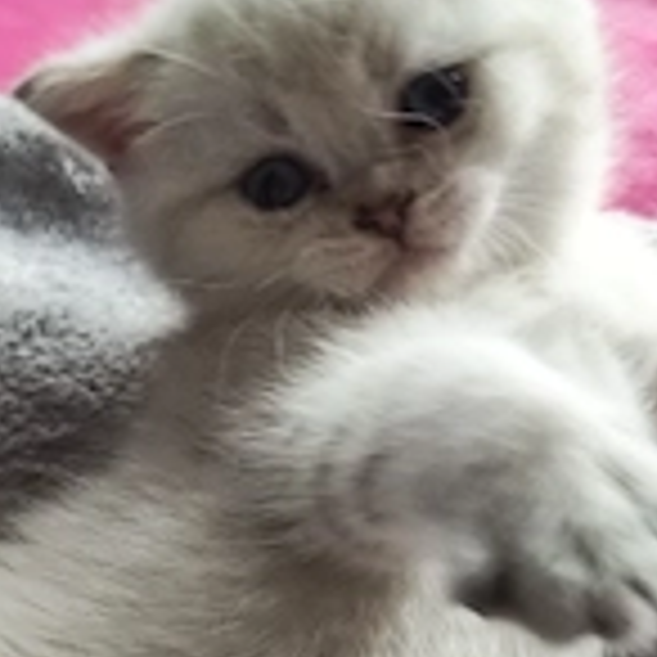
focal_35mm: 58
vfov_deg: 28.6
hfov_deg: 29.5
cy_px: 562
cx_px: 266
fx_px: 1245
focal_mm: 6.92
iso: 196
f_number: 1.9
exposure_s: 1/100
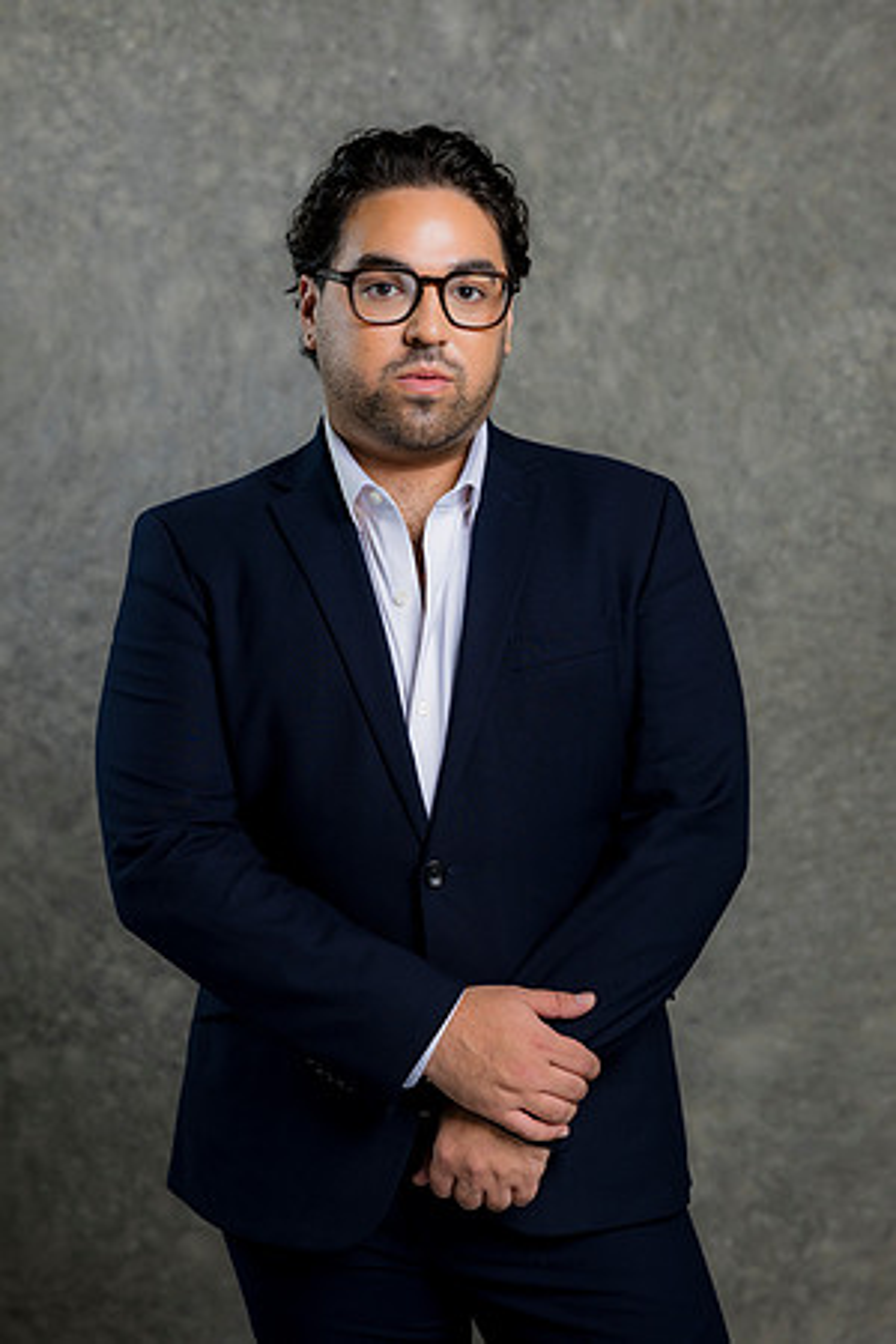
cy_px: 672
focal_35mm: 85
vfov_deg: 23.9
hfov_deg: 16.1
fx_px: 3173
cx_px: 448
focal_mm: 85
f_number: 5
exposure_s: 1/200
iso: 125
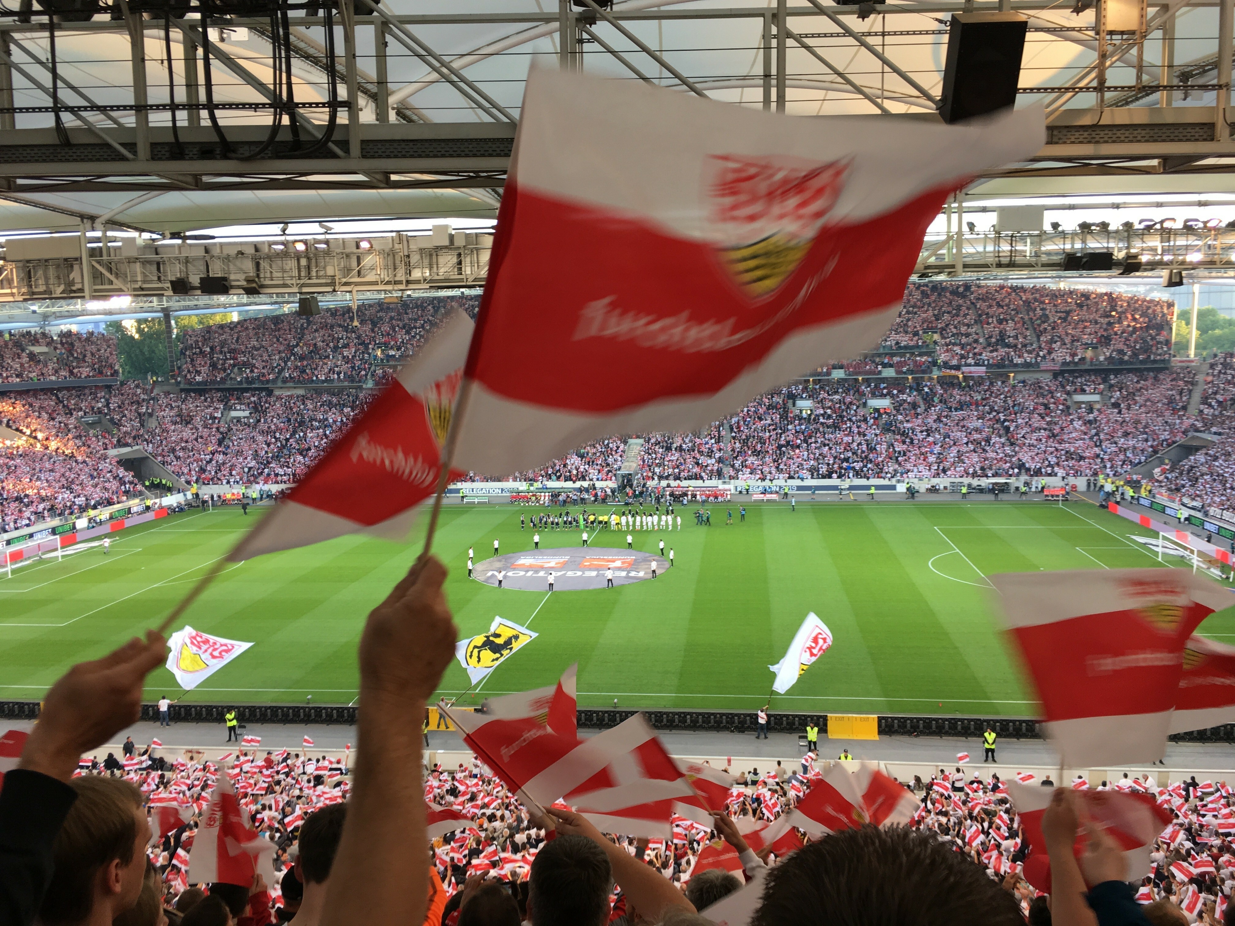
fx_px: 1035
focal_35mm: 29
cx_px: 618
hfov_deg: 61.7
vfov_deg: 48.2
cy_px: 463
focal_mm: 4.15
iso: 25
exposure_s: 1/50
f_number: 2.2
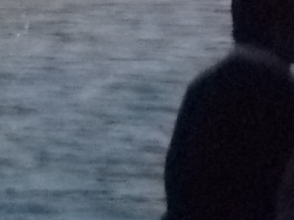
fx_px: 2460
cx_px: 852
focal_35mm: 290
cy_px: -254
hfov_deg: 6.3
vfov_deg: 5.0
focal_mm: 7.5
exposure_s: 1/8
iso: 800
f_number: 3.3
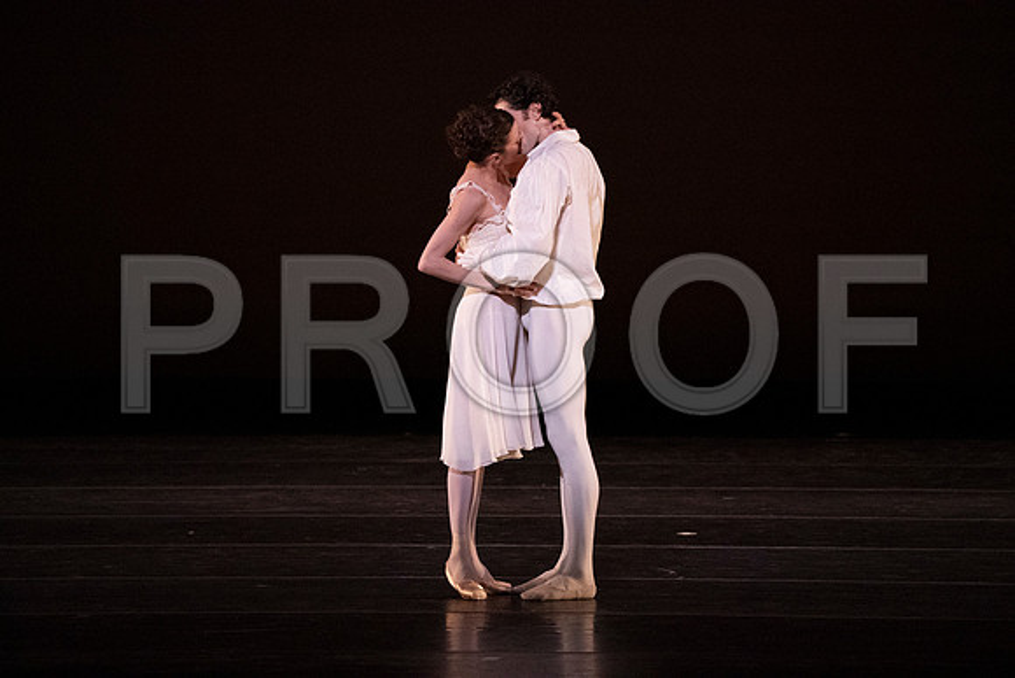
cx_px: 508
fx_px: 11026
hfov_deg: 5.3
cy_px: 339
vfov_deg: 3.5
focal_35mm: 391
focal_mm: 391
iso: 20000
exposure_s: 1/400
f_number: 7.1
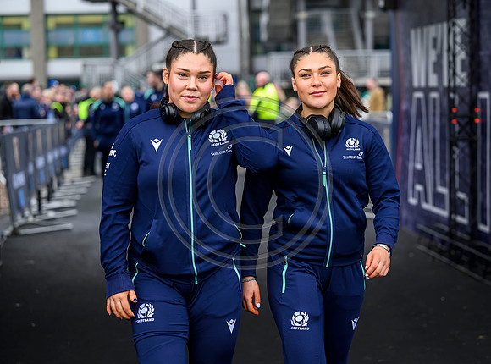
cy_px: 182
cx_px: 273
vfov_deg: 15.7
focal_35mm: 93
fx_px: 1320
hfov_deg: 21.1
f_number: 3.2
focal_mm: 87
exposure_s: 1/1000
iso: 500
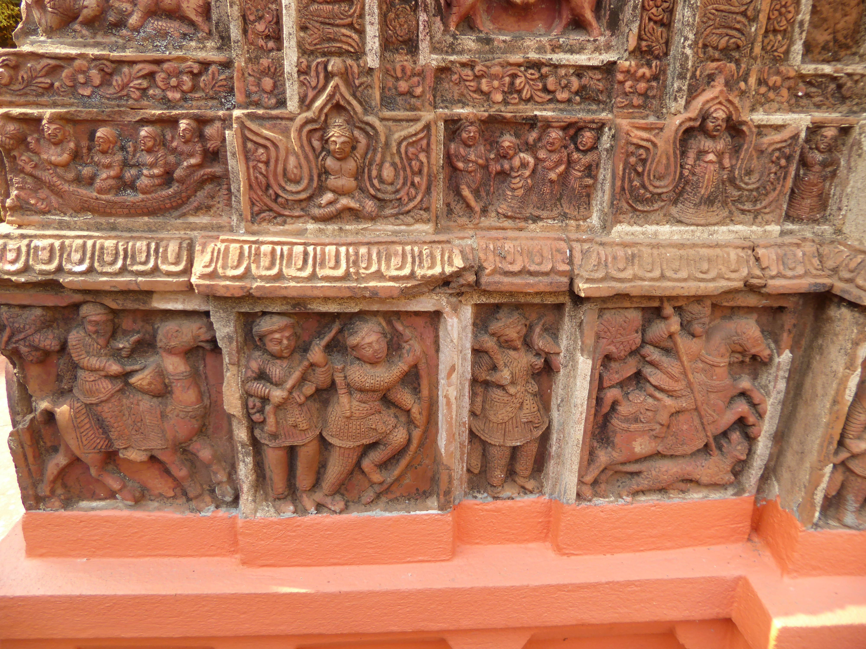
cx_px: 433
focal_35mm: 25
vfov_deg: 54.9
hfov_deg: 69.4
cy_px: 324
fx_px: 625
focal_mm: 4.3
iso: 80
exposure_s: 1/100
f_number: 3.3
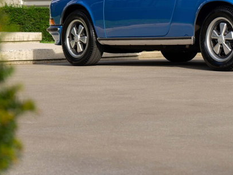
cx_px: 210
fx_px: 1016
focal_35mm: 151
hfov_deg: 13.0
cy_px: -12
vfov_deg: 9.7
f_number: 5.6
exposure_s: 1/60
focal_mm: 63
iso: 50
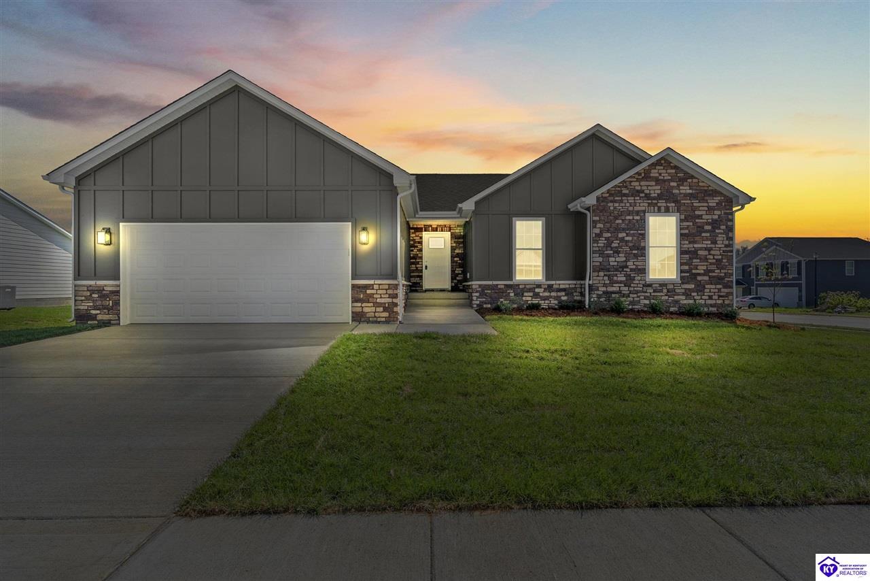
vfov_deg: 73.8
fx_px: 387
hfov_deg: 96.7
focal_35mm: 16
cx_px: 435
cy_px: 290
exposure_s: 1/125
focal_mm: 16
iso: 400
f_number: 11
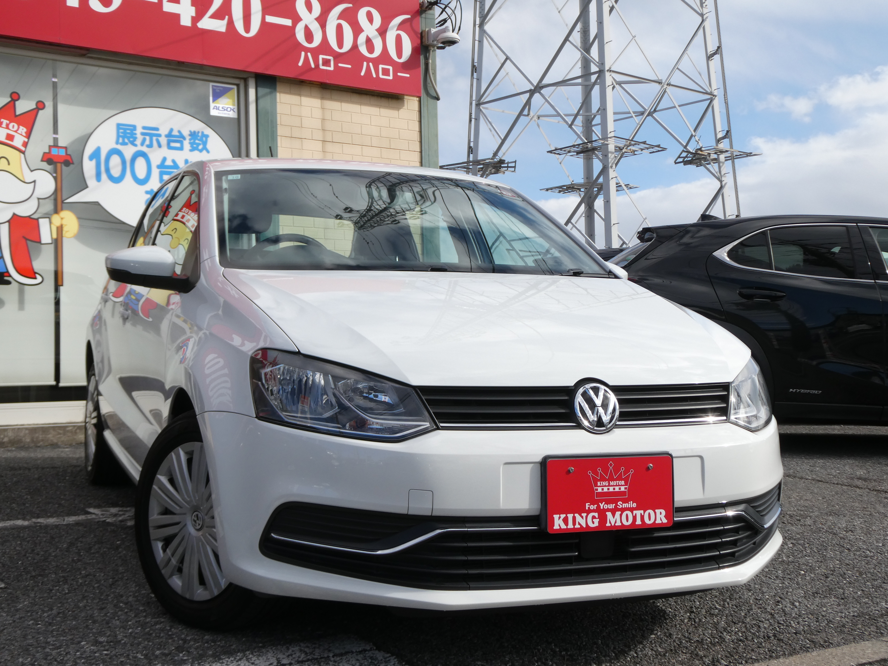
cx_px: 444
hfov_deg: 42.9
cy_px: 333
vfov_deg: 32.9
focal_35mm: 44
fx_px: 1129
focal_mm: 7.8
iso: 80
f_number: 4
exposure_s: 1/640
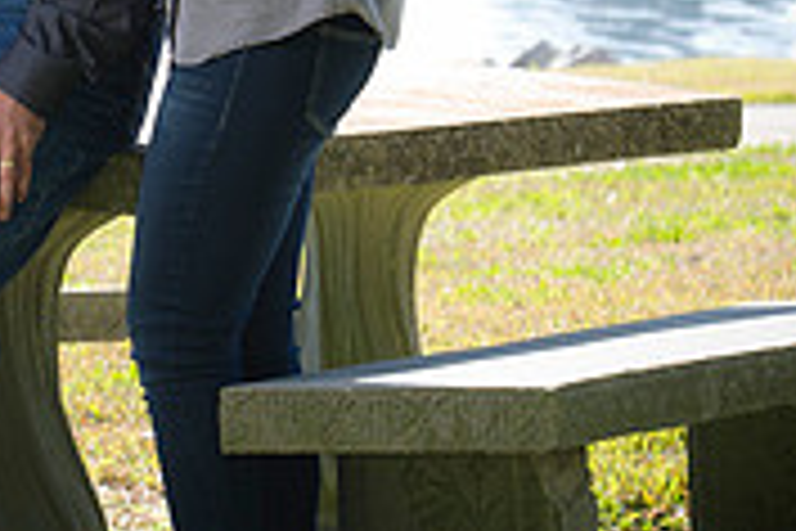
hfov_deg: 6.2
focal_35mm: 328
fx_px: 7252
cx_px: -171
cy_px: -117
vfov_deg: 4.2
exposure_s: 1/250
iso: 200
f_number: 5.6
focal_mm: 100
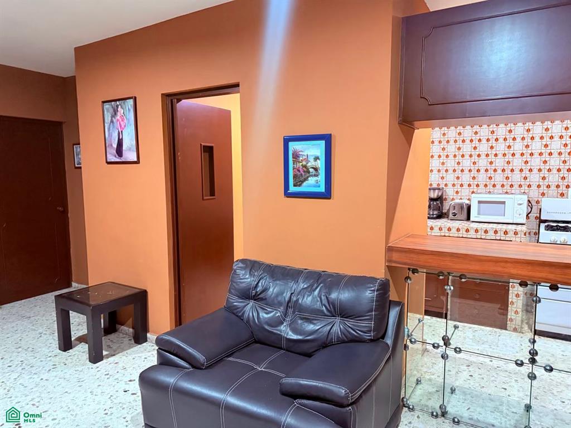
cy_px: 214
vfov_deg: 56.8
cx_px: 286
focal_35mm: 24
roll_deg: +1.4
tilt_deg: -4.8
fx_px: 396
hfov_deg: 71.6
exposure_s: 1/40
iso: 800
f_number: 1.78
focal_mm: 6.76
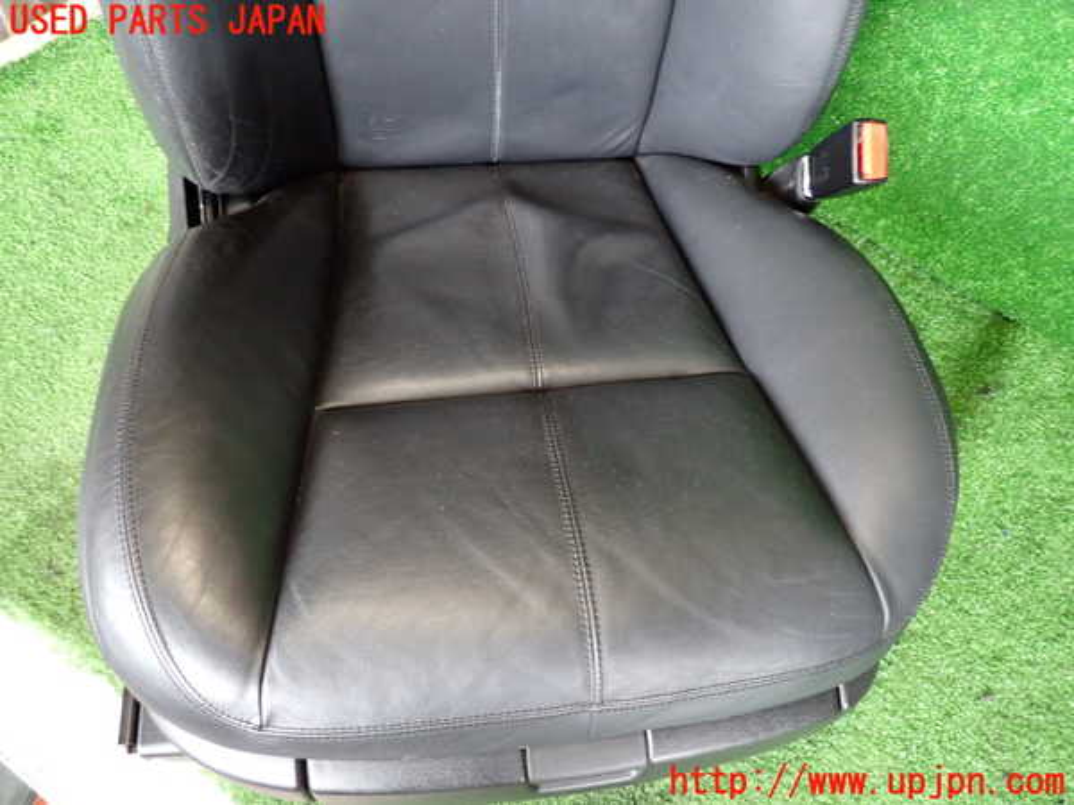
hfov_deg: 69.4
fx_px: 776
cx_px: 537
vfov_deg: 54.9
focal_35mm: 25
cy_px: 402
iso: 640
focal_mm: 4.5
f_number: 2
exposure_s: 1/30
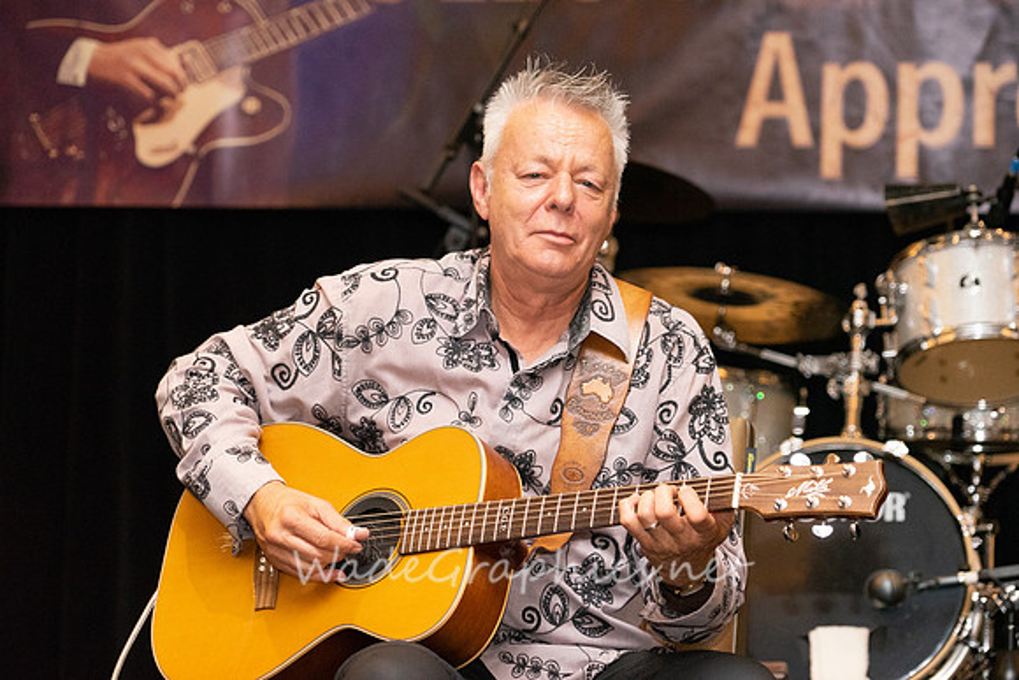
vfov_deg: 9.0
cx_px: 510
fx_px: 4303
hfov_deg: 13.5
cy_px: 340
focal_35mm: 152
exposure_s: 1/200
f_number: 6.3
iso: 6400
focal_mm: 152
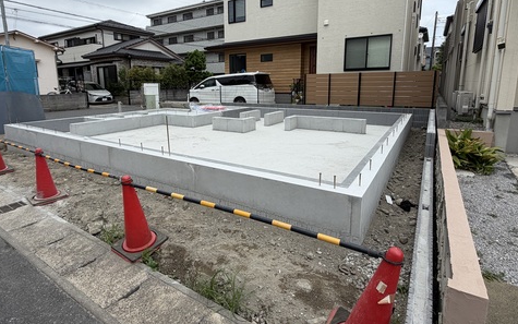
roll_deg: +1.0
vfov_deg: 59.2
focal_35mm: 20
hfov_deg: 85.0
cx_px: 246
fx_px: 282
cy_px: 129
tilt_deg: -9.5
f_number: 2.2
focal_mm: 2.22
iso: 25
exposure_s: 1/770
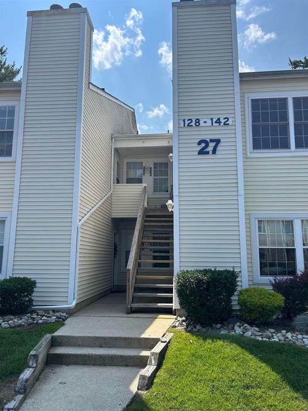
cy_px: 206
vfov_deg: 67.3
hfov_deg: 53.0
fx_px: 309
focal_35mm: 26
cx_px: 154
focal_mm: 5.7
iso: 50
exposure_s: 1/3704
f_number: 1.5
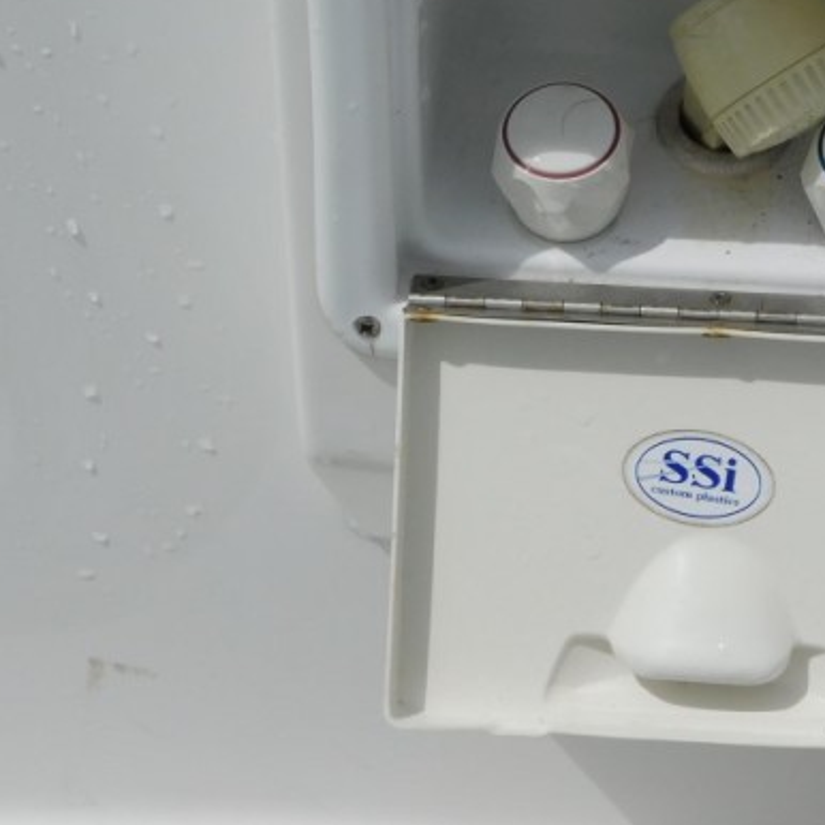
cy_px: 216
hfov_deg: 14.3
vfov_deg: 14.4
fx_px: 3263
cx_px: 701
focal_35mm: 121
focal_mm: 11.7
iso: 125
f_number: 8.4
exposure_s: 1/800
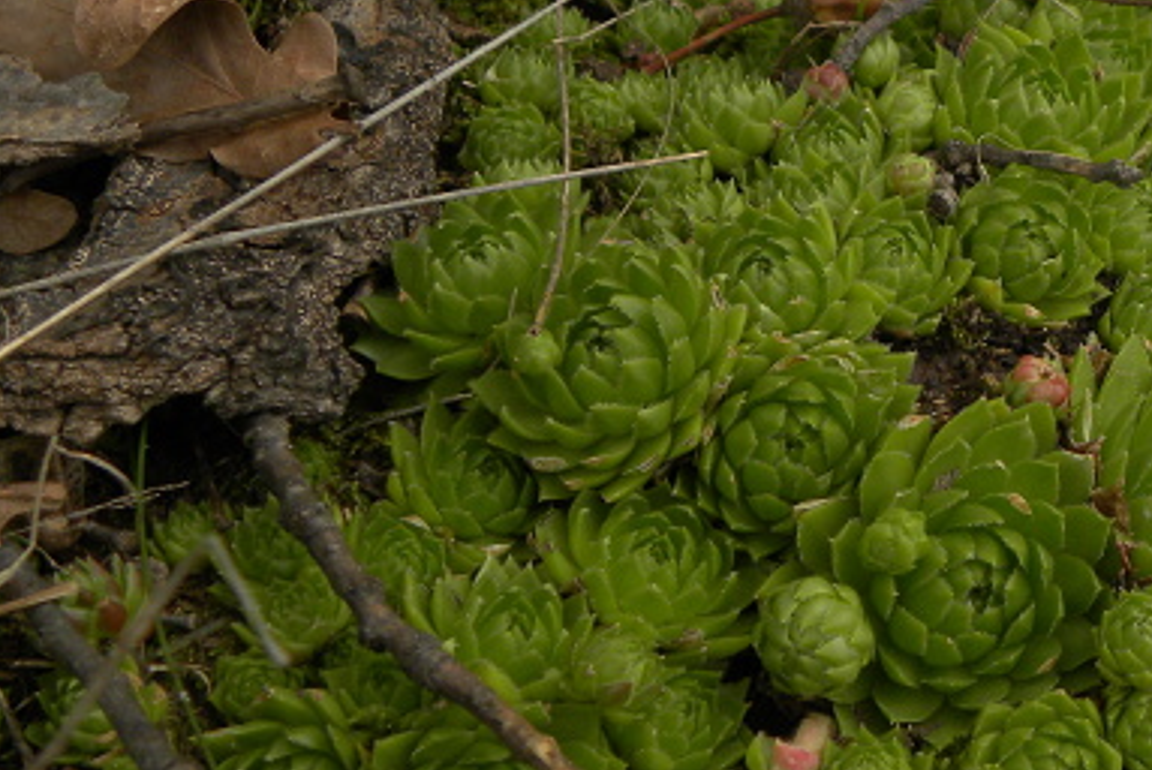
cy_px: 328
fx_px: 2850
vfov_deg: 15.4
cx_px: 1152
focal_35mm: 89
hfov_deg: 22.0
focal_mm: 7.3
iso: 64
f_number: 3.5
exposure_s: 1/125
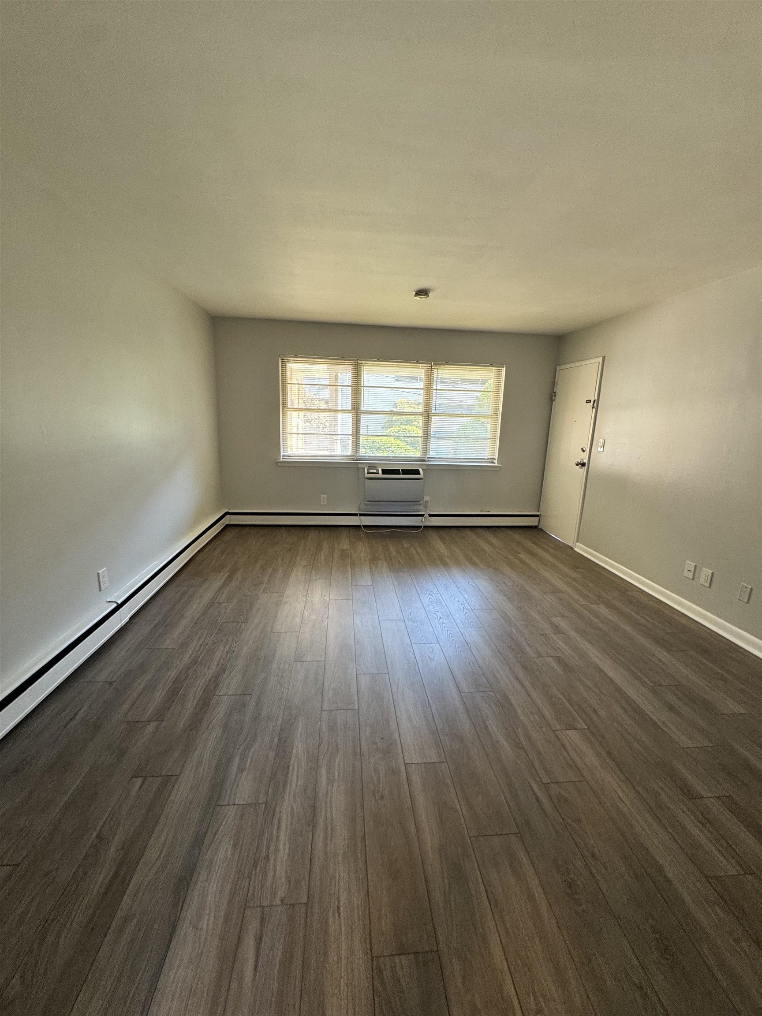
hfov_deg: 85.7
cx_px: 381
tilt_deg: -12.9
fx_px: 411
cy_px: 508
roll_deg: -0.7
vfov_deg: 102.1
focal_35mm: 14
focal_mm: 2.22
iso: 160
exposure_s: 1/60
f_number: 2.2
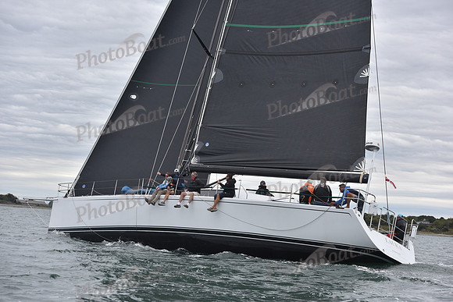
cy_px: 151
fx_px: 881
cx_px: 226
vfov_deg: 19.5
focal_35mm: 70
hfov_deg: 28.8
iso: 400
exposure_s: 1/1000
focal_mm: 70
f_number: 5
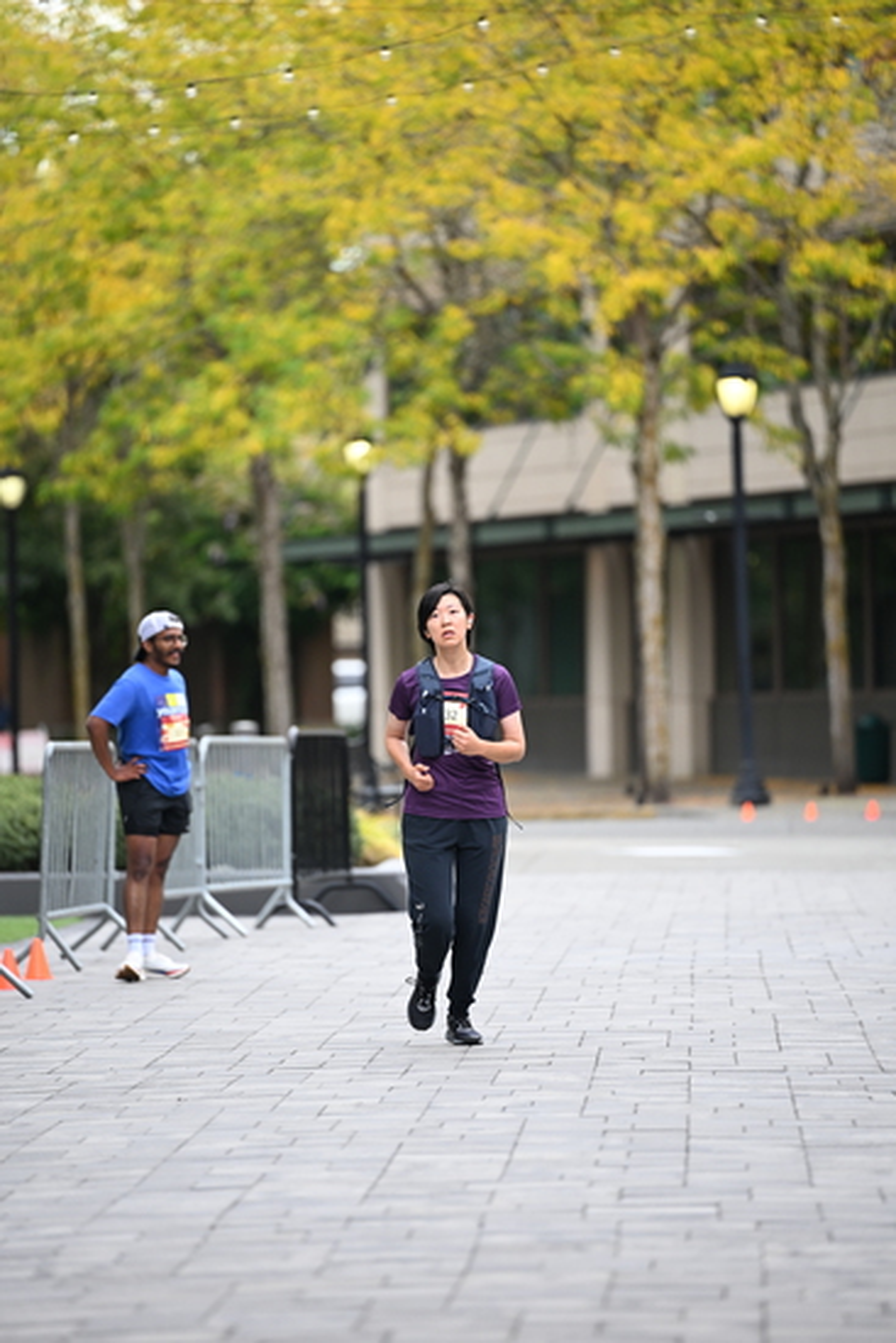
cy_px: 672
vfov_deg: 10.3
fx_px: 7461
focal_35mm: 200
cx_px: 448
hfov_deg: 6.9
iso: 640
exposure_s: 1/1600
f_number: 2.8
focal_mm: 200
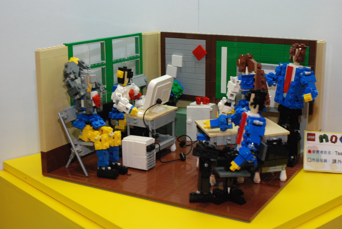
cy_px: 114
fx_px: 499
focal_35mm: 52
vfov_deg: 25.8
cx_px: 171
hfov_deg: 37.8
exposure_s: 1/30
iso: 1600
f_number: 11
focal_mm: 35
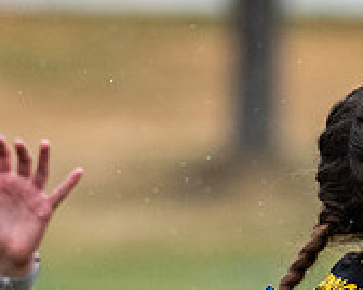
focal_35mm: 1721
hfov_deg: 1.1
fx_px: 18468
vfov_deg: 0.9
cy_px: 347
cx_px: 374
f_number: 5.6
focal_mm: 300
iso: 1600
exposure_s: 1/2000
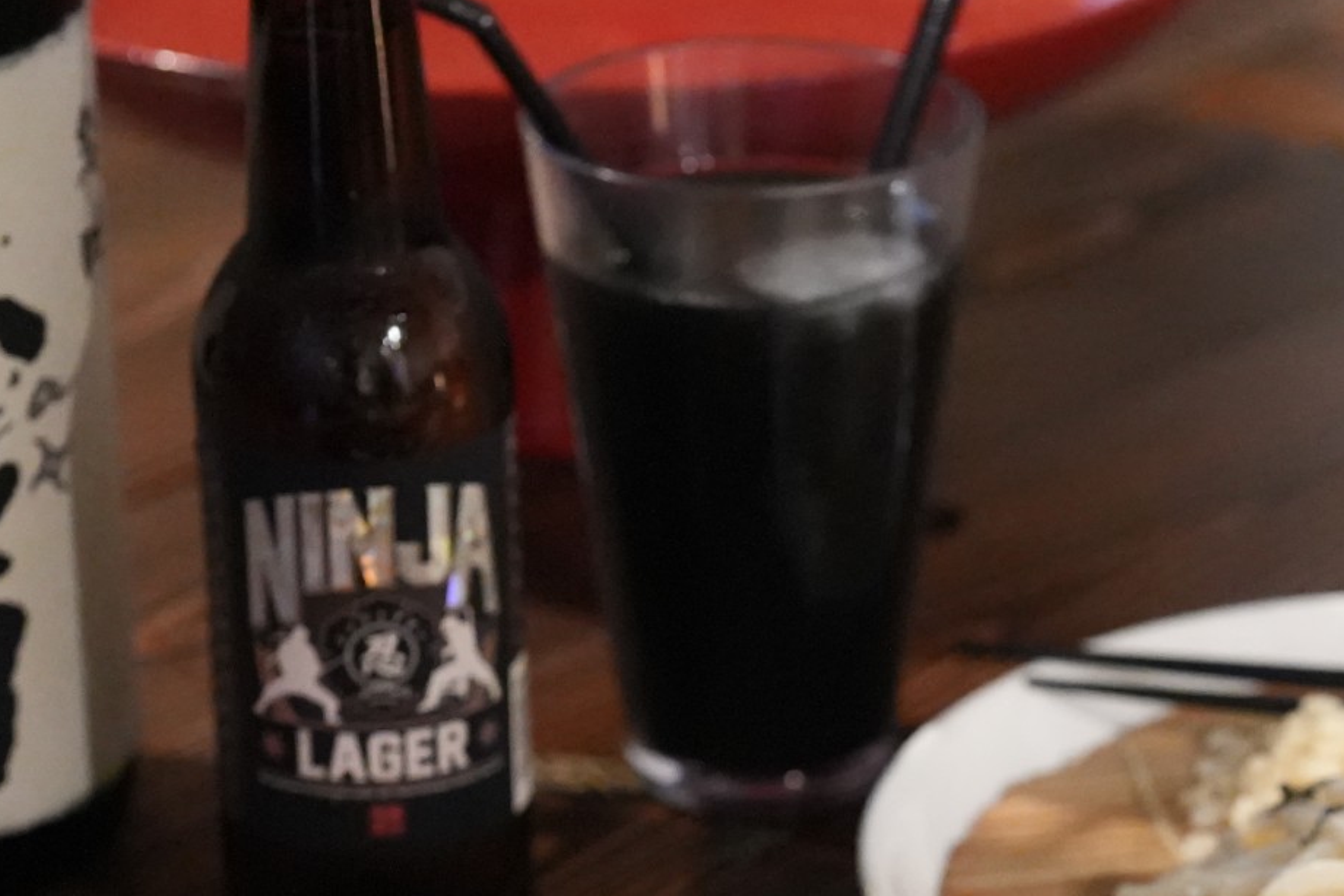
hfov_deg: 12.5
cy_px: 1095
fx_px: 6084
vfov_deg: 8.3
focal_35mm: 163
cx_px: 1341
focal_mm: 50
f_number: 2.8
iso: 8000
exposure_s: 1/80
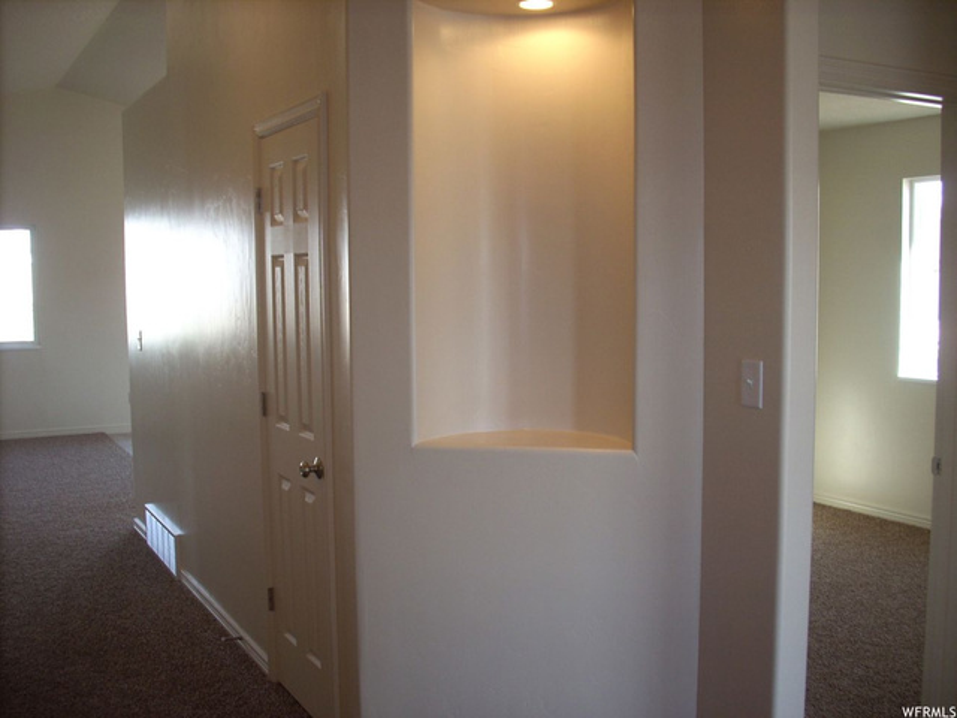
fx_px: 1023
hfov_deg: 50.1
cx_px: 478
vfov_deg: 38.7
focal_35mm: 37
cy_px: 359
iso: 64
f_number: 2.8
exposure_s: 1/30
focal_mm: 6.2
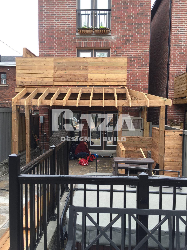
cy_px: 125
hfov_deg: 48.2
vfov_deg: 61.7
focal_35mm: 29
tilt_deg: -2.7
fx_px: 209
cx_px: 94
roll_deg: -1.6
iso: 32
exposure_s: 1/247
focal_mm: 4.15
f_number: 2.2
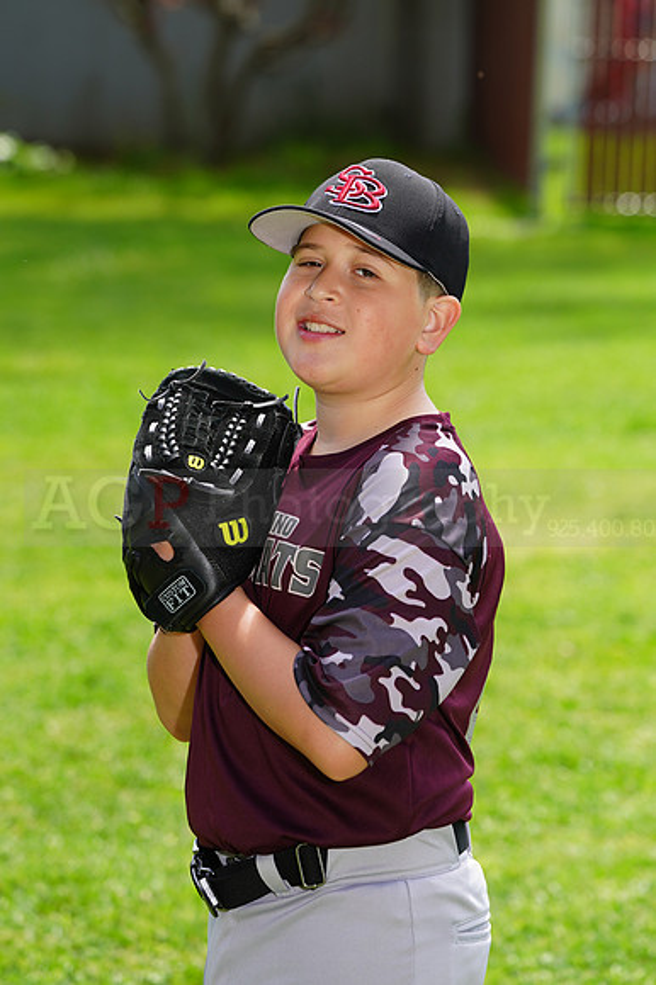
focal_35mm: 229
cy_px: 492
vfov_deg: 9.0
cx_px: 328
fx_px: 6266
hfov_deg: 6.0
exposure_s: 1/160
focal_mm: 229
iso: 200
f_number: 8
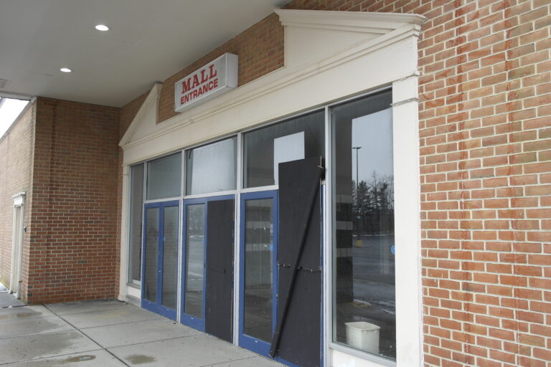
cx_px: 276
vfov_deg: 43.6
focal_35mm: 30
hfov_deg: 61.9
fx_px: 459
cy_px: 184
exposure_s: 1/80
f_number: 4
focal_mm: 20
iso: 100
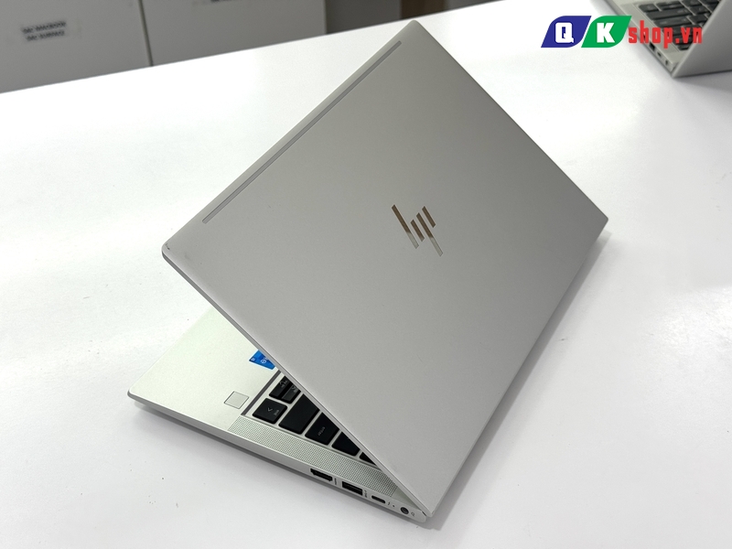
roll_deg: +2.1
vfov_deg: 30.3
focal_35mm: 48
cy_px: 274
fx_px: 1015
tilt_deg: -39.6
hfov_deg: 39.7
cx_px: 366
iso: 50
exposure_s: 1/121
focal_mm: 6.76
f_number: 1.78
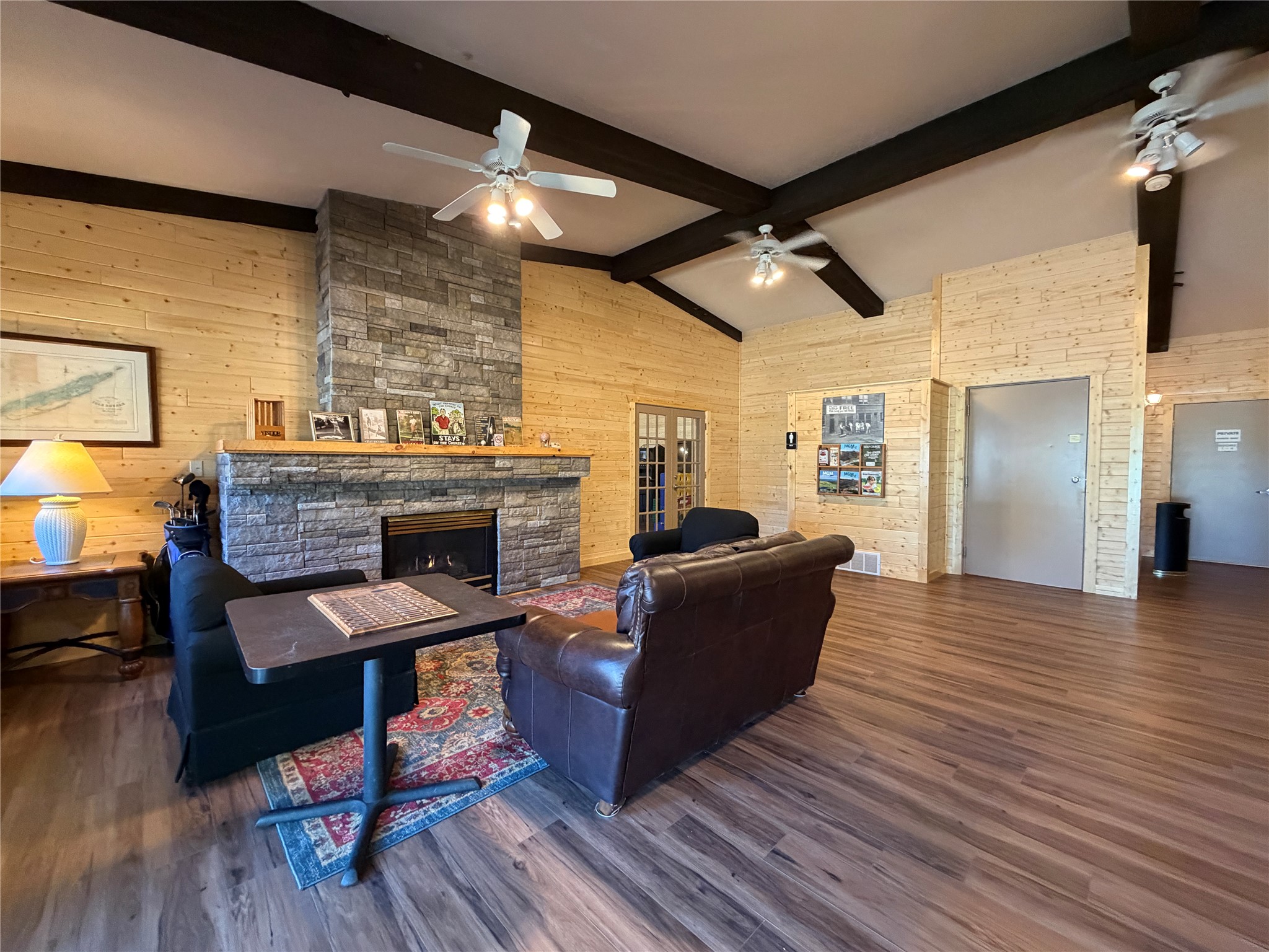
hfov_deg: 102.1
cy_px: 476
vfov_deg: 85.7
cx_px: 634
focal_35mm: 14
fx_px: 513
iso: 640
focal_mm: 2.22
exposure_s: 1/60
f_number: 2.2
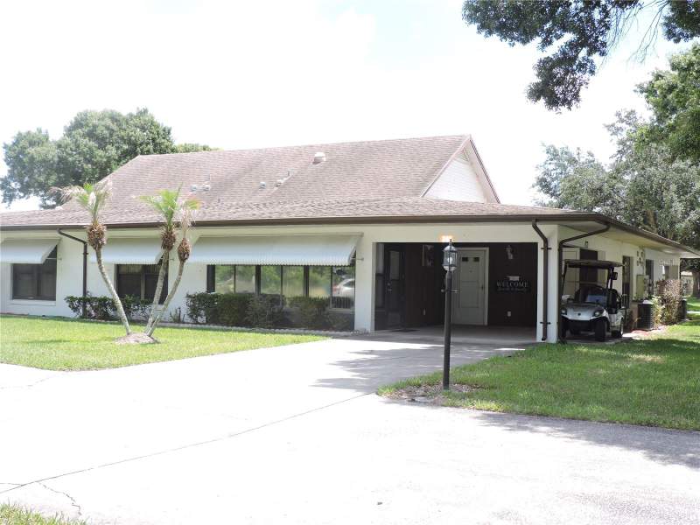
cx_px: 350
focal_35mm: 43
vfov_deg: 33.6
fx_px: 870
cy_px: 262
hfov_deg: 43.9
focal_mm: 7.7
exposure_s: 1/320
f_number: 3.4
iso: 100
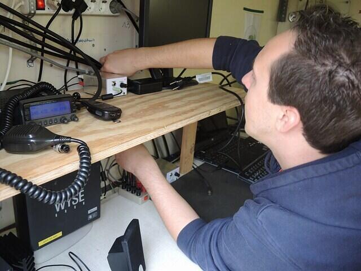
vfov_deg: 46.8
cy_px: 136
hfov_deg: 60.0
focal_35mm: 30
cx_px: 180
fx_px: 313
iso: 90
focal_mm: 6.5
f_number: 2
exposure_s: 1/30
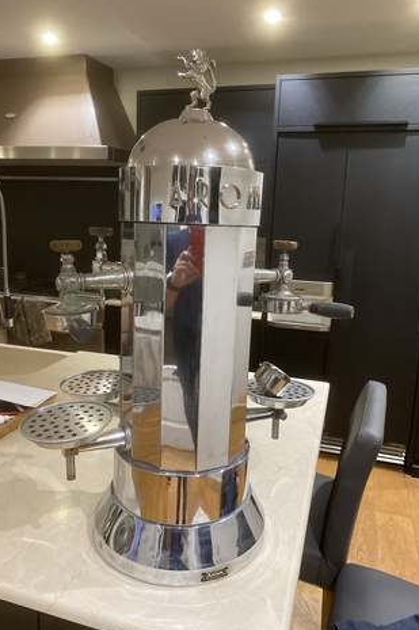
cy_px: 310
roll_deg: -2.5
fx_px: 489
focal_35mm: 28
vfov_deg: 65.5
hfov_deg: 46.3
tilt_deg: -11.1
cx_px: 194
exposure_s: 1/50
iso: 400
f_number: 1.8
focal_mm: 4.25
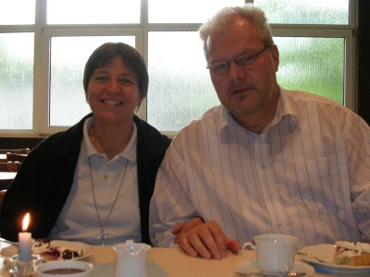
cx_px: 185
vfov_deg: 31.5
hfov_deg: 41.2
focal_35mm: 46
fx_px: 492
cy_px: 138
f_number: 3
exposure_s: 1/31.1
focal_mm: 7.1
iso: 133
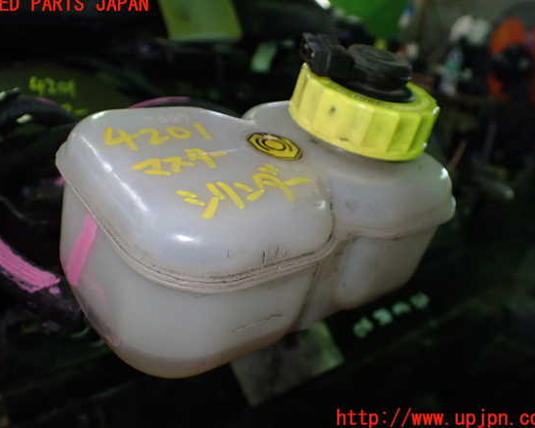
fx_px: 507
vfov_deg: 45.8
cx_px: 264
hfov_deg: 55.7
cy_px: 212
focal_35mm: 32
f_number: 2.3
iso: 400
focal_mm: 5.4
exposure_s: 1/125
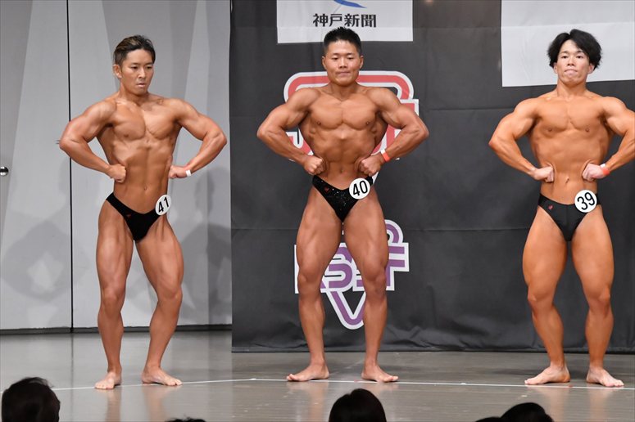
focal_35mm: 225
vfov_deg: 6.1
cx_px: 318
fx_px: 3967
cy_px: 211
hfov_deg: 9.2
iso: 6400
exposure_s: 1/400
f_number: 5.6
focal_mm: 150
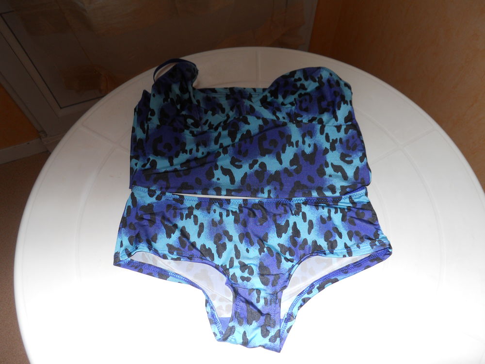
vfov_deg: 49.7
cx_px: 242
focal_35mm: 28
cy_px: 182
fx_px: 392
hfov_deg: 63.4
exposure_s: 1/25
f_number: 2.7
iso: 80
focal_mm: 5
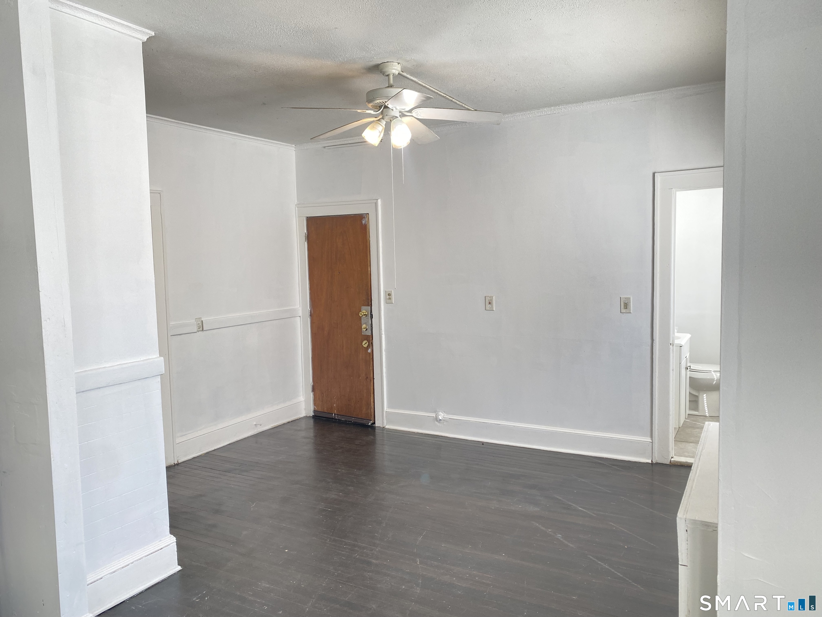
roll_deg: +1.1
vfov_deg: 53.1
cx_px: 411
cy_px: 308
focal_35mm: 26
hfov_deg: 67.3
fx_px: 617
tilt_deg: -5.8
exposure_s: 1/120
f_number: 1.8
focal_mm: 4.25
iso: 50
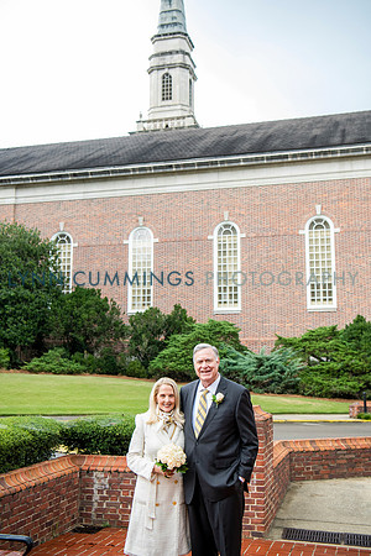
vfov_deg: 48.5
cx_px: 186
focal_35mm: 40
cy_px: 278
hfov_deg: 33.4
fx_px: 618
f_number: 3.5
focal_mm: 40
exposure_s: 1/200
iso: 500
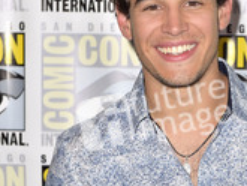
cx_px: 198
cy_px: 190
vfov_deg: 9.1
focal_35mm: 163
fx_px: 1164
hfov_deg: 12.1
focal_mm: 70
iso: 500
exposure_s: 1/320
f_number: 6.3
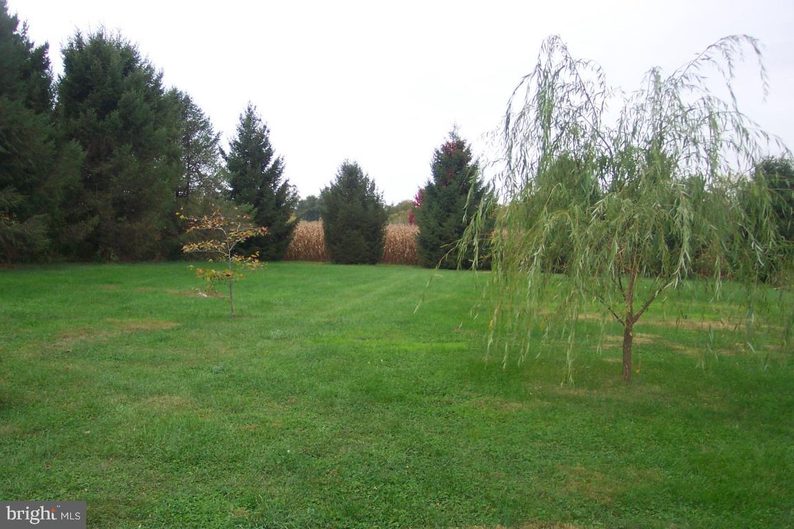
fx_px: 838
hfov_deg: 50.7
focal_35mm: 38
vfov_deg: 35.1
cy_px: 264
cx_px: 397
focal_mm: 8
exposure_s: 1/700
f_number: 2.8
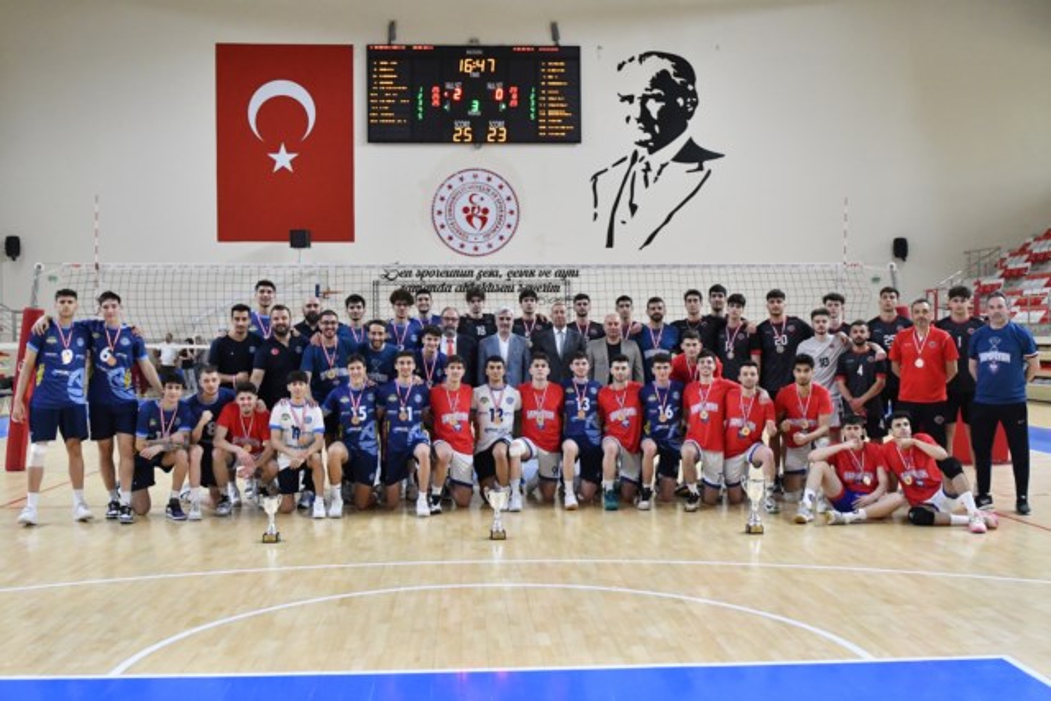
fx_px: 1051
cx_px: 526
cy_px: 350
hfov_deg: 53.1
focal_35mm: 36
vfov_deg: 36.9
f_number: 2.8
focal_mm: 24
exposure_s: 1/1600
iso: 2500
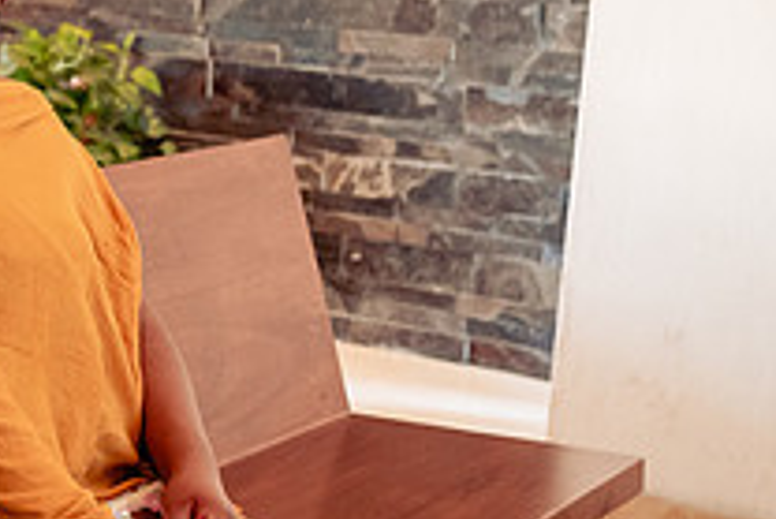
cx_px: -224
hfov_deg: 19.3
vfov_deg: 14.0
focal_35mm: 98
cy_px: 233
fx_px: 2114
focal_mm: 35
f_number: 4.5
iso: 2500
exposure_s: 1/160
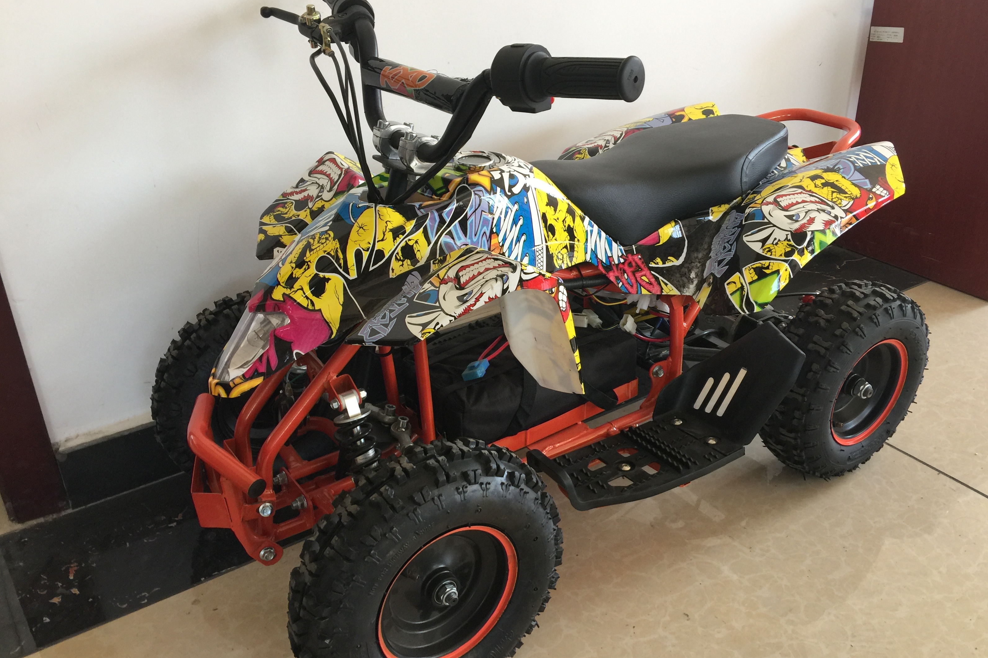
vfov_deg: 42.3
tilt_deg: -28.1
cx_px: 507
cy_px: 329
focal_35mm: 31
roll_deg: -0.3
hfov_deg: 60.3
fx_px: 851
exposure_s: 1/33
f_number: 2.2
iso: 40
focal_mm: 4.15
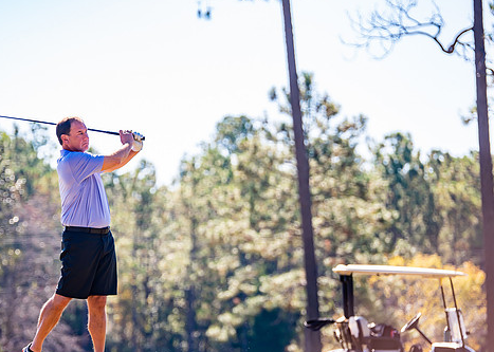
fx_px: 2917
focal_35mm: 208
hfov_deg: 9.7
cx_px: 206
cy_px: 213
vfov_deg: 6.9
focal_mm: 140
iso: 100
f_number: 2.8
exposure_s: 1/800
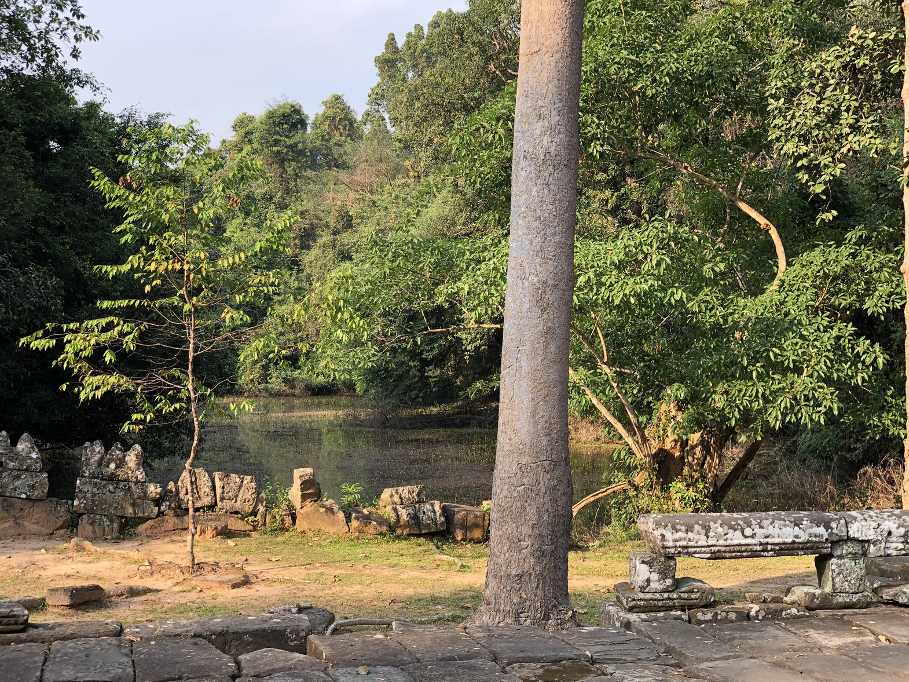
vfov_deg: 27.5
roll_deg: +0.6
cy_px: 339
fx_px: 1392
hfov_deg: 36.2
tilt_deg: -0.6
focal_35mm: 53
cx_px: 456
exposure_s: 1/173
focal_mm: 6
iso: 16
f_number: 2.4
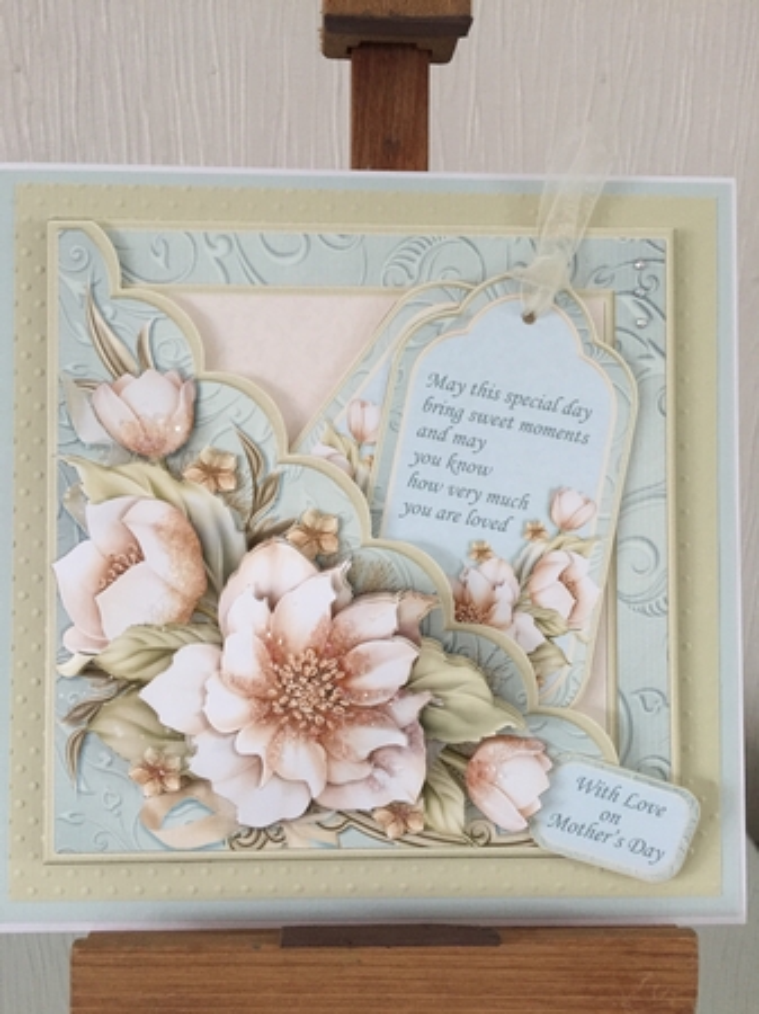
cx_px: 380
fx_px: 849
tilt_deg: -14.4
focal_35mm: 29
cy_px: 507
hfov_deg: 48.2
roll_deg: +0.1
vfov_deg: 61.7
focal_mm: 4.15
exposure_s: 1/33
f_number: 2.2
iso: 160
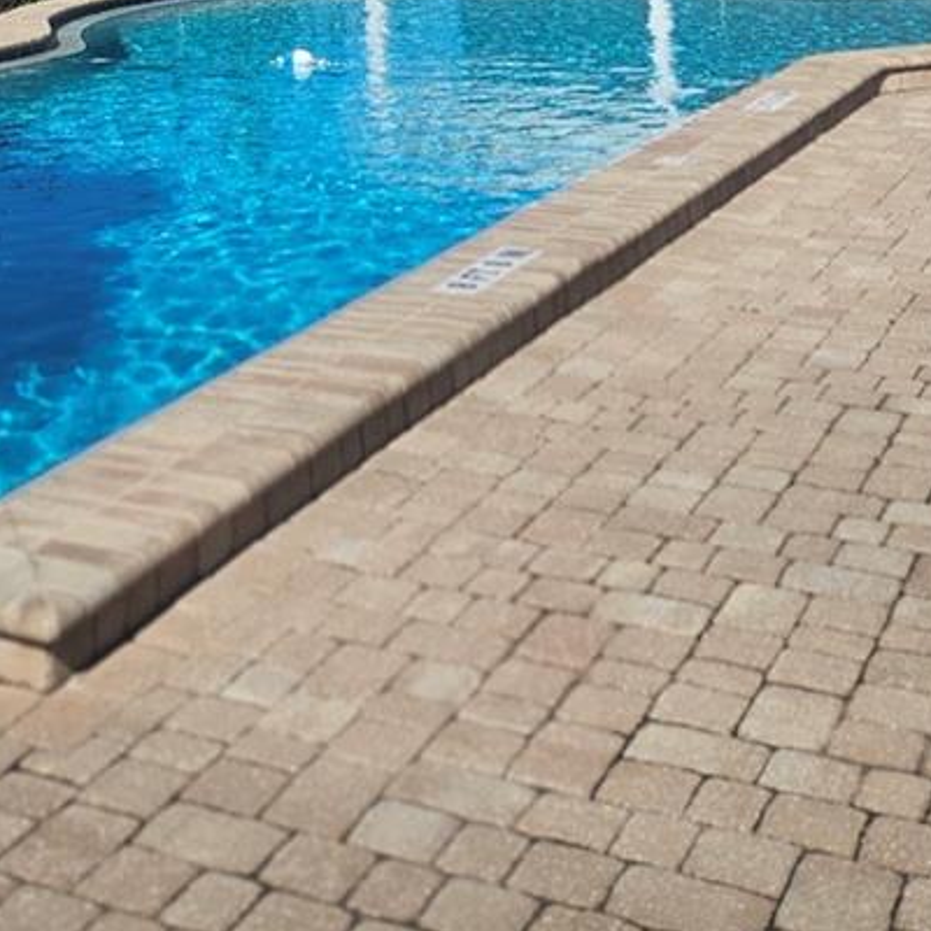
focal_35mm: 61
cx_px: 221
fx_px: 1856
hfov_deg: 27.7
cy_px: -386
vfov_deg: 23.6
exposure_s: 1/2993
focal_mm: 5.4
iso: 25
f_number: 1.8
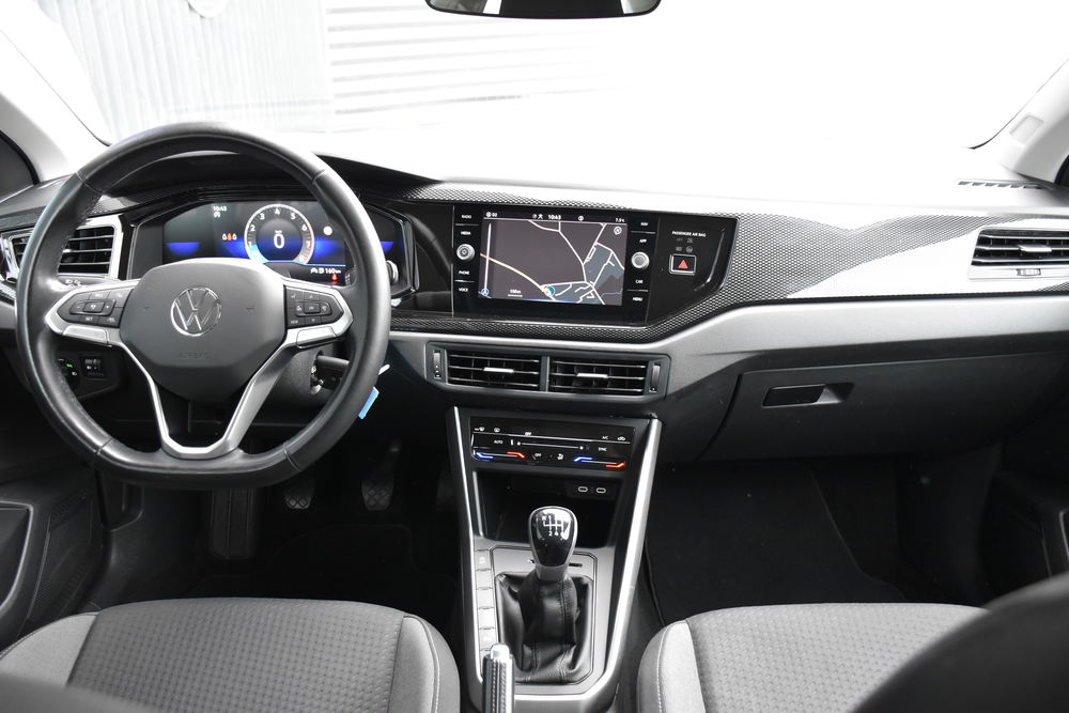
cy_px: 356
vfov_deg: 43.6
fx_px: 891
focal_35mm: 30
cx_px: 534
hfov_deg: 61.9
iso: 1800
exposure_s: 1/60
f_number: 3.5
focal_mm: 20
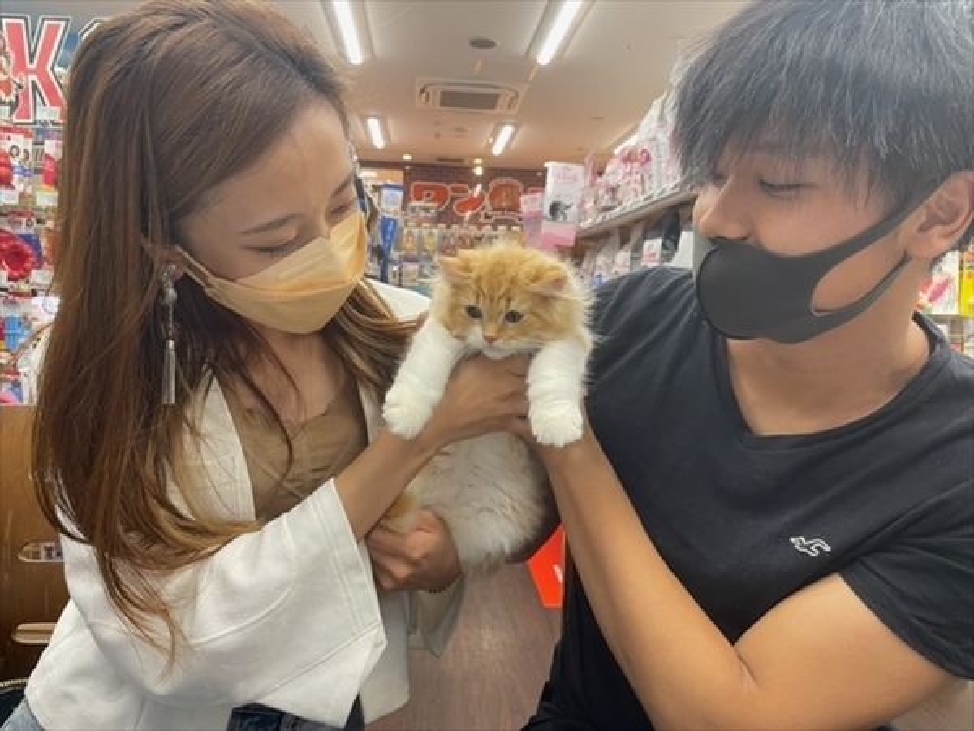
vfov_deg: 53.1
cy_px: 366
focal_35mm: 26
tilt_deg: -4.4
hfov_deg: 67.3
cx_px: 487
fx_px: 732
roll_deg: -1.9
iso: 125
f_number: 1.6
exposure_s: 1/60
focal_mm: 4.2
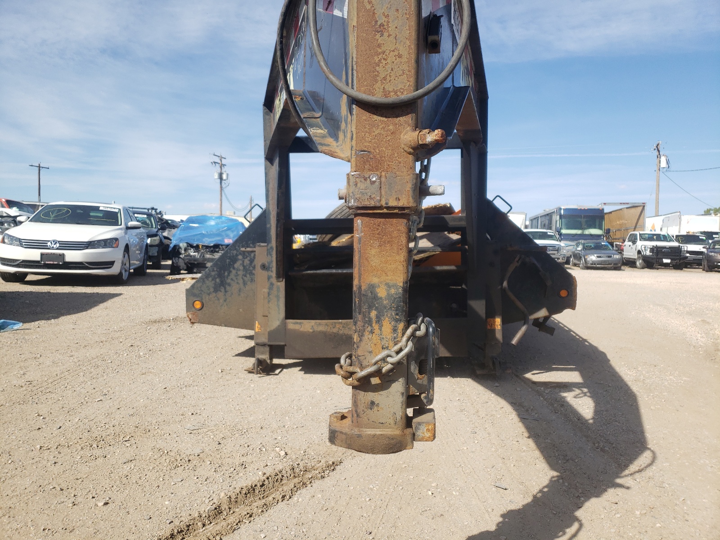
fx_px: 541
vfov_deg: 53.1
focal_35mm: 26
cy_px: 270
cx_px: 360
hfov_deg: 67.3
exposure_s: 1/2500
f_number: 1.5
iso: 50
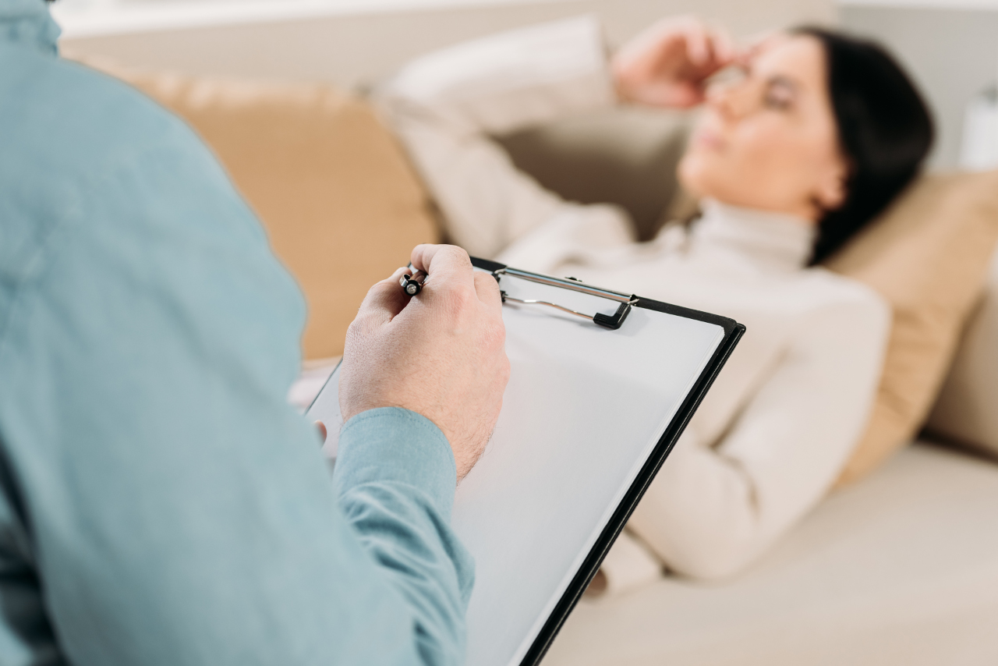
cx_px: 499
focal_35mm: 100
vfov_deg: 13.7
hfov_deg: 20.4
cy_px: 333
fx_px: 2773
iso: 125
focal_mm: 100
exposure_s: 1/160
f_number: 4
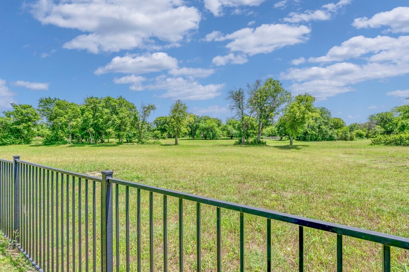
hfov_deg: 104.3
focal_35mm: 14
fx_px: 159
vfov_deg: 81.1
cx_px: 204
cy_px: 136
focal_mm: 14
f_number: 8
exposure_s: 1/400
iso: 100
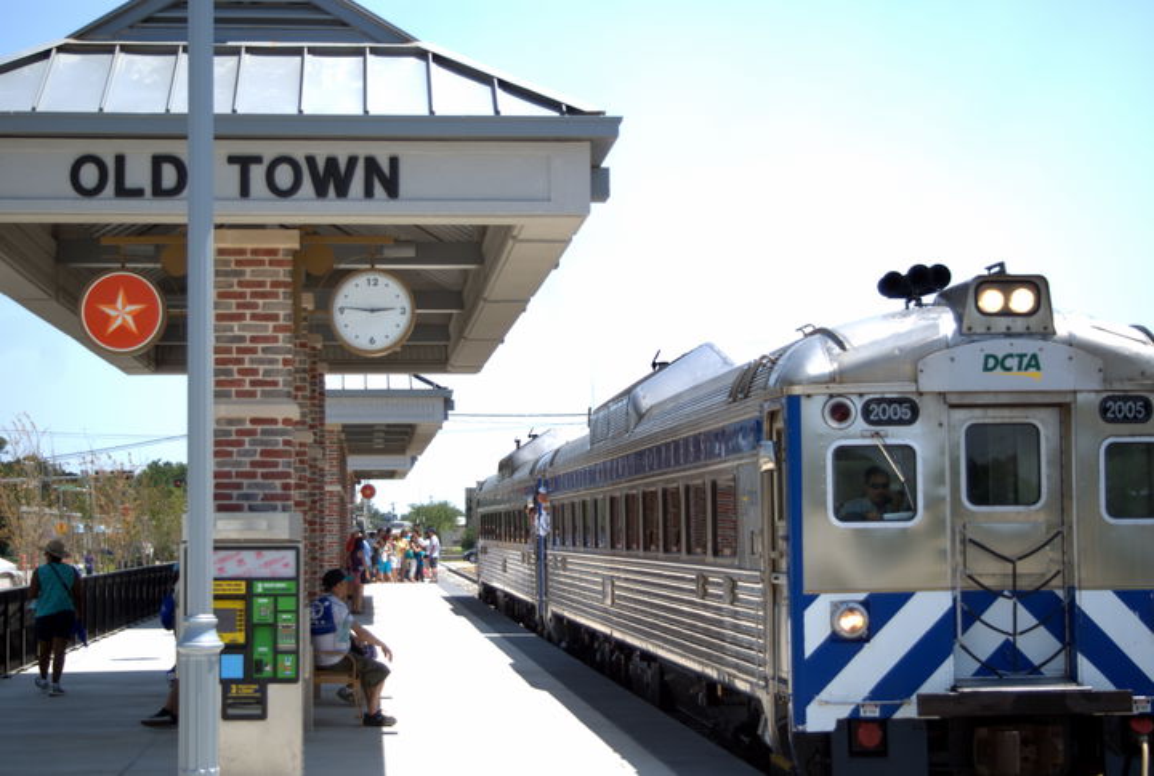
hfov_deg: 26.9
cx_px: 577
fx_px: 2410
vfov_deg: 18.3
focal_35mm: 75
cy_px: 388
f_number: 13
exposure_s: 1/200
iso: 100
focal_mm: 50
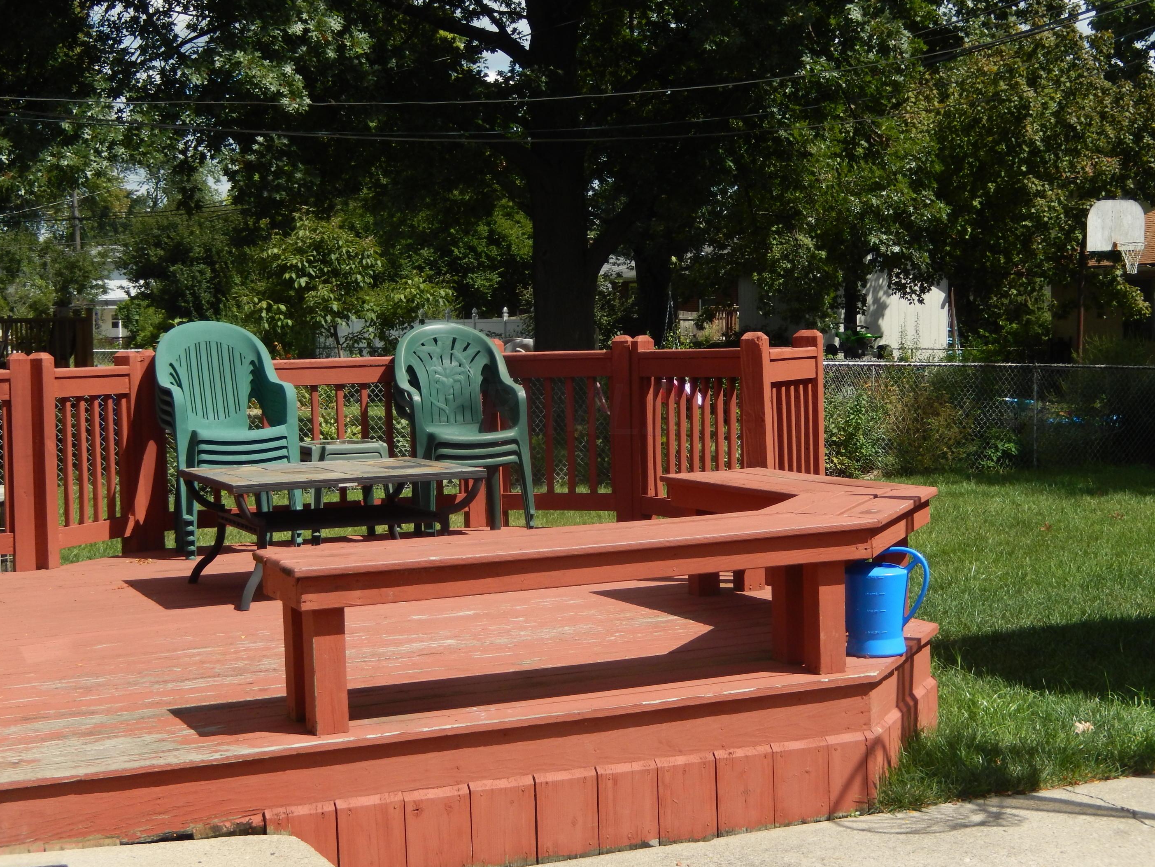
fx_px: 2069
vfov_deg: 23.7
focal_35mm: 62
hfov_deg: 31.2
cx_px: 555
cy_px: 409
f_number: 4.6
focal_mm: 10.4
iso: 125
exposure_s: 1/800
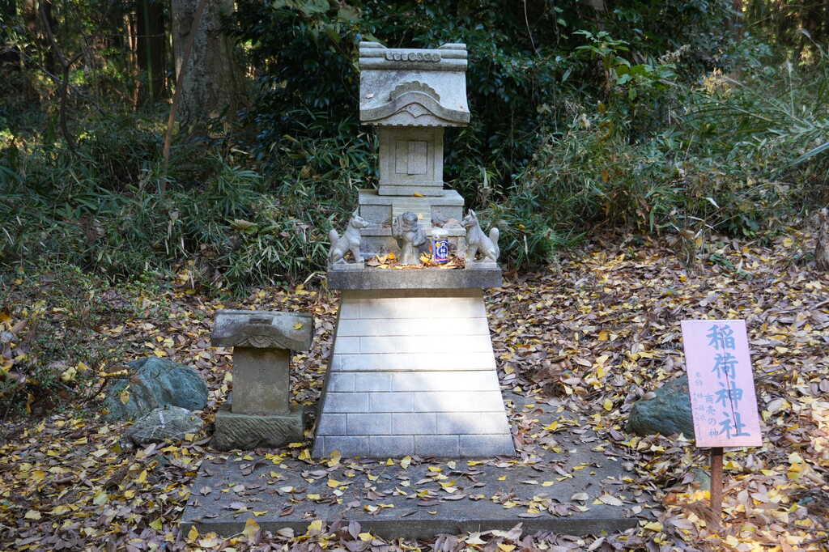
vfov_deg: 27.2
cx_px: 414
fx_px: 1139
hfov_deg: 40.0
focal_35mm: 50
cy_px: 276
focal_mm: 33
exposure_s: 1/60
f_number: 4.5
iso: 250
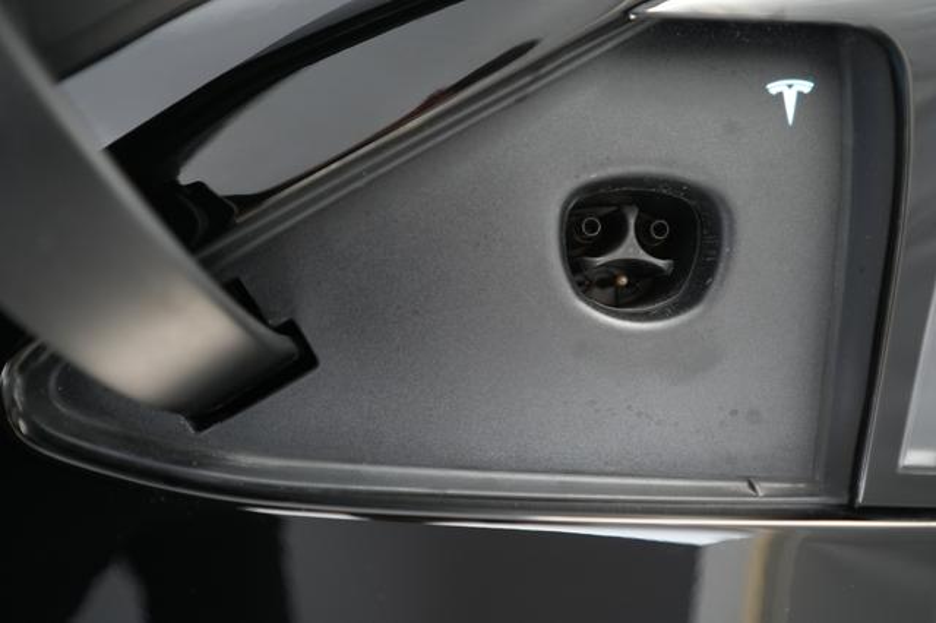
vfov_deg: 46.4
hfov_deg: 65.5
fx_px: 728
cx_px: 468
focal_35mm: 28
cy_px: 312
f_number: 2.8
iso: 1000
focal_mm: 28
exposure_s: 1/30
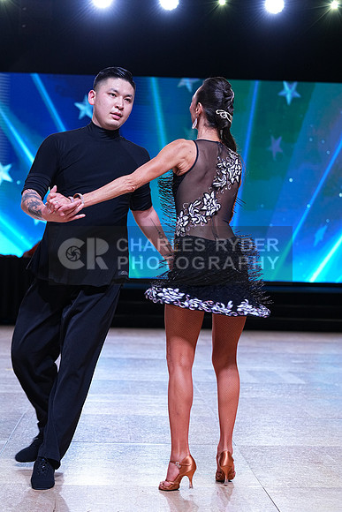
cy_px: 256
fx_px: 1139
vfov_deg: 25.4
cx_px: 171
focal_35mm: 80
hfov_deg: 17.1
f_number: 4
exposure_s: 1/400
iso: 1000
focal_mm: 80
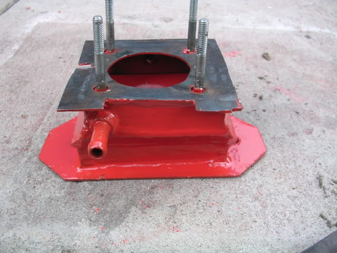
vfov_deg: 37.7
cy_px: 126
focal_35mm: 38
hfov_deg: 49.0
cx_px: 168
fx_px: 370
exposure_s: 1/90.7
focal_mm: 5.8
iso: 100
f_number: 2.8
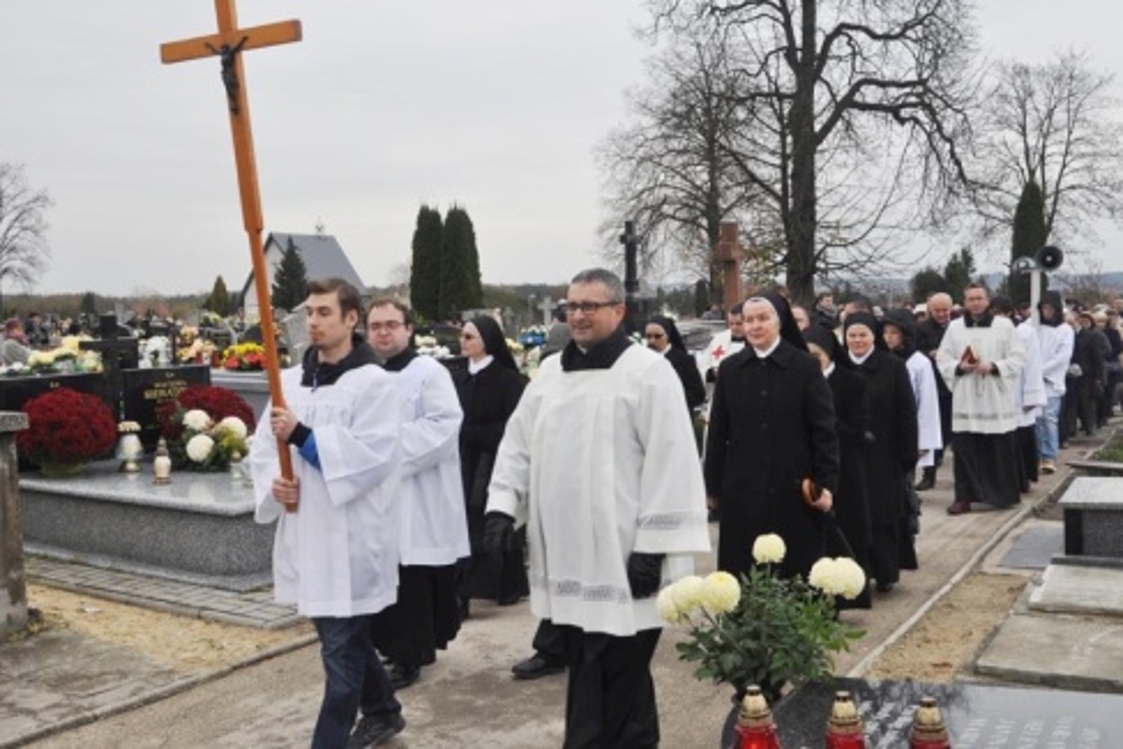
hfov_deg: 48.4
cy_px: 369
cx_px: 560
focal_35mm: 40
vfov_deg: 33.4
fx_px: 1248
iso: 200
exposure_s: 1/160
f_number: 6.3
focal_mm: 26
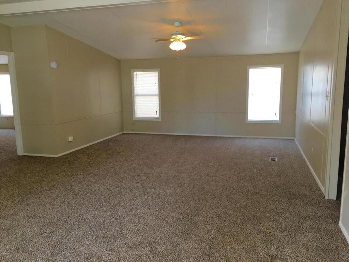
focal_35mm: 29
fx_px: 292
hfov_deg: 61.7
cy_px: 131
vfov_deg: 48.2
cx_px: 174
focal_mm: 4.15
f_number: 2.2
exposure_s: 1/30
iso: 32
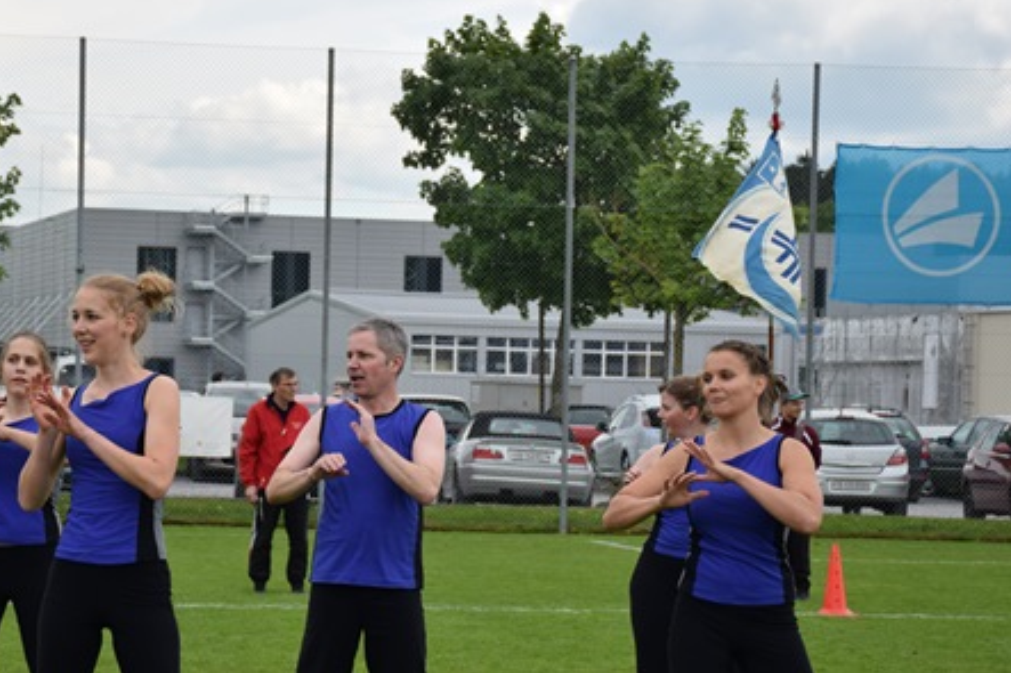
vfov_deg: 10.5
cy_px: 398
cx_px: 390
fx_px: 3649
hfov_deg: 15.8
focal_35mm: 130
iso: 400
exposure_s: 1/1600
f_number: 6.3
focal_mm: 60
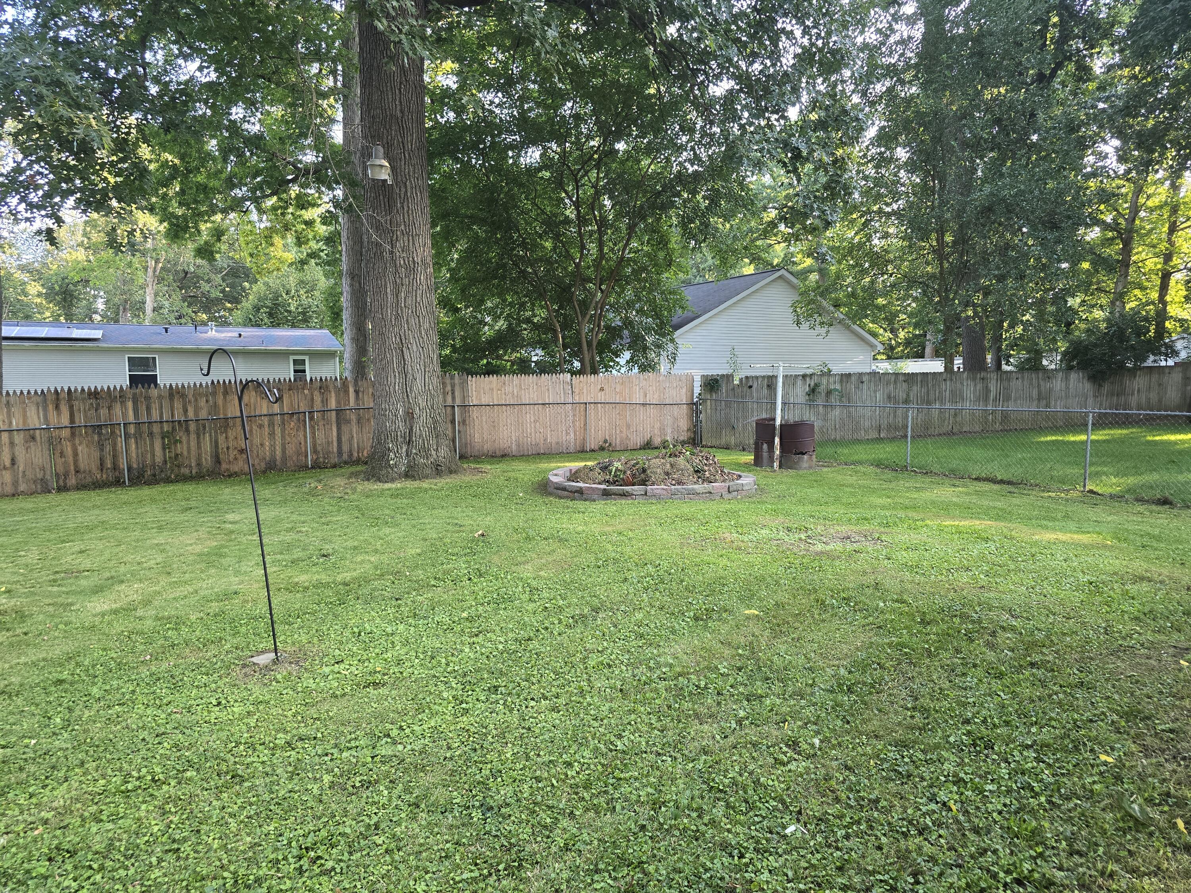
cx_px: 596
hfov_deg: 73.9
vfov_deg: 58.9
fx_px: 791
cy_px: 446
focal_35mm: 23
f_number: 1.7
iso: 160
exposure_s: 1/180
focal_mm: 6.3
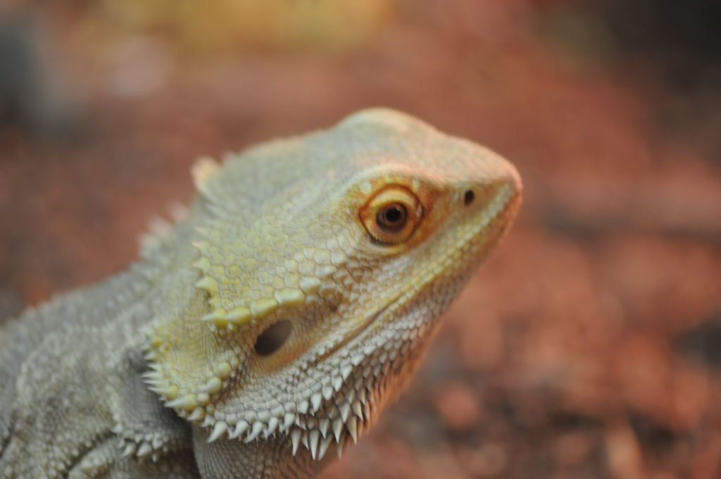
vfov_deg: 8.7
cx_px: 360
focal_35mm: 158
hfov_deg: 13.1
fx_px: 3150
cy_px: 240
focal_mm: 105
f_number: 3
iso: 200
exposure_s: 1/20
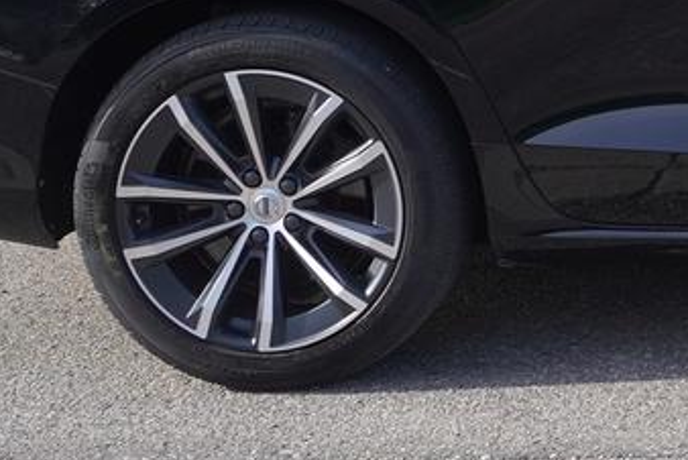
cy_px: -116
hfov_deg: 17.2
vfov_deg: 12.4
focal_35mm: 108
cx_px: 1006
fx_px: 2064
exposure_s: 1/160
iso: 100
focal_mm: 19
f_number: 6.3
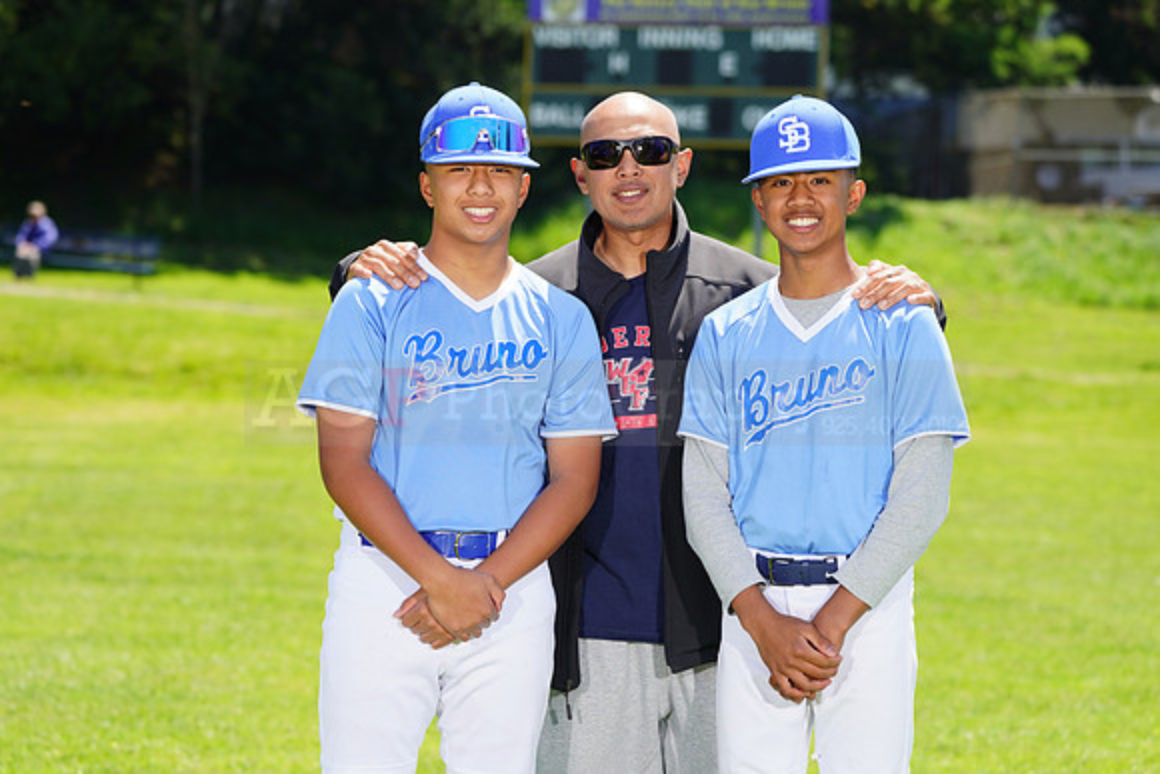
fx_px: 4899
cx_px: 580
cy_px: 387
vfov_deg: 9.0
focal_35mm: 152
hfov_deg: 13.5
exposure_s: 1/250
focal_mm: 152
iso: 100
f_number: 6.3
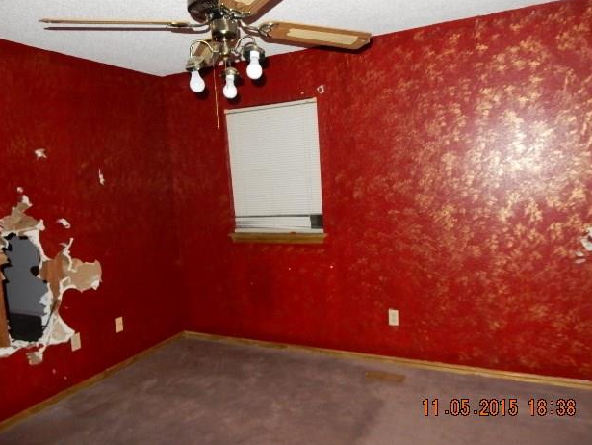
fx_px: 445
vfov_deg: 53.1
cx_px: 304
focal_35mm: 26
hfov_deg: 67.3
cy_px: 224
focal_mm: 4.5
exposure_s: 1/30
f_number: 3.7
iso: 640
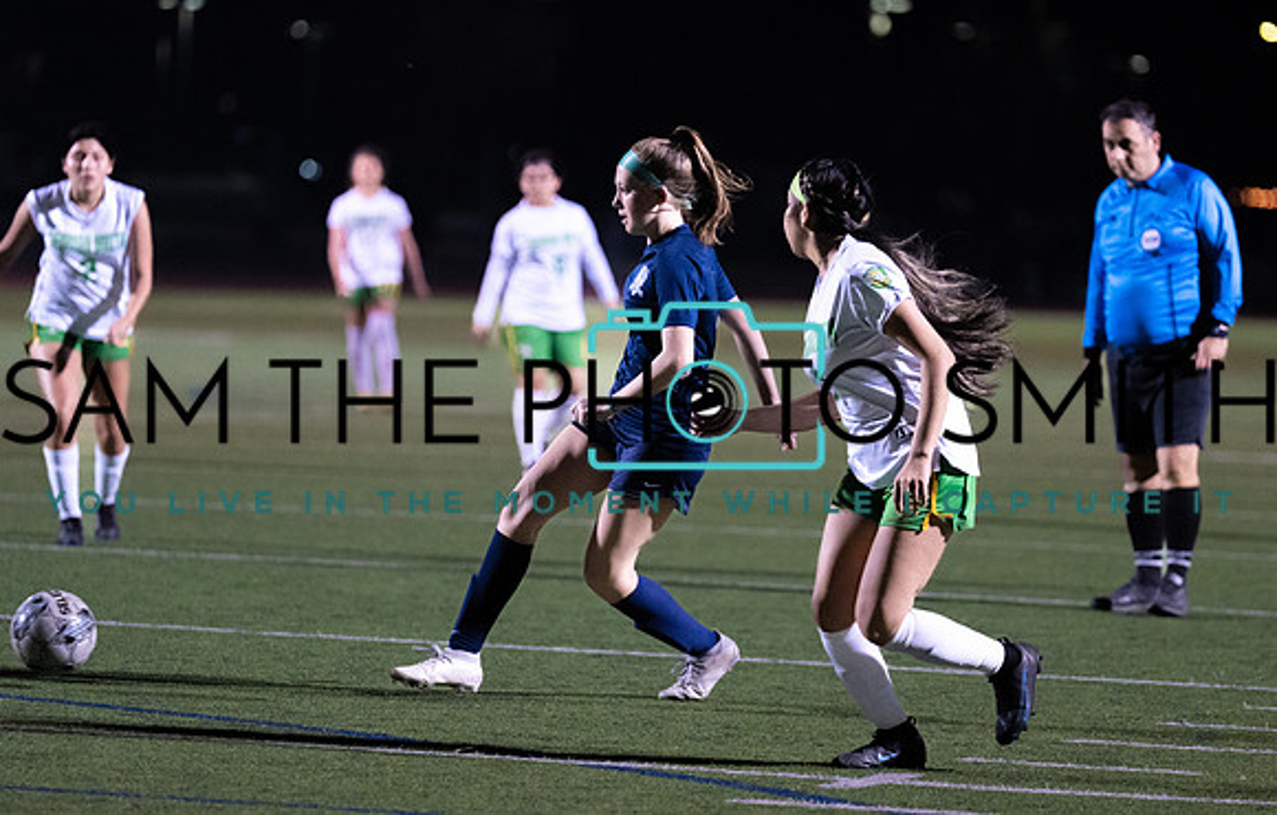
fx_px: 8563
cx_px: 679
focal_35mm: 245
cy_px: 409
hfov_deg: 8.5
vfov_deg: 5.4
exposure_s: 1/1000
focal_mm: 175
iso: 5000
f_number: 2.8
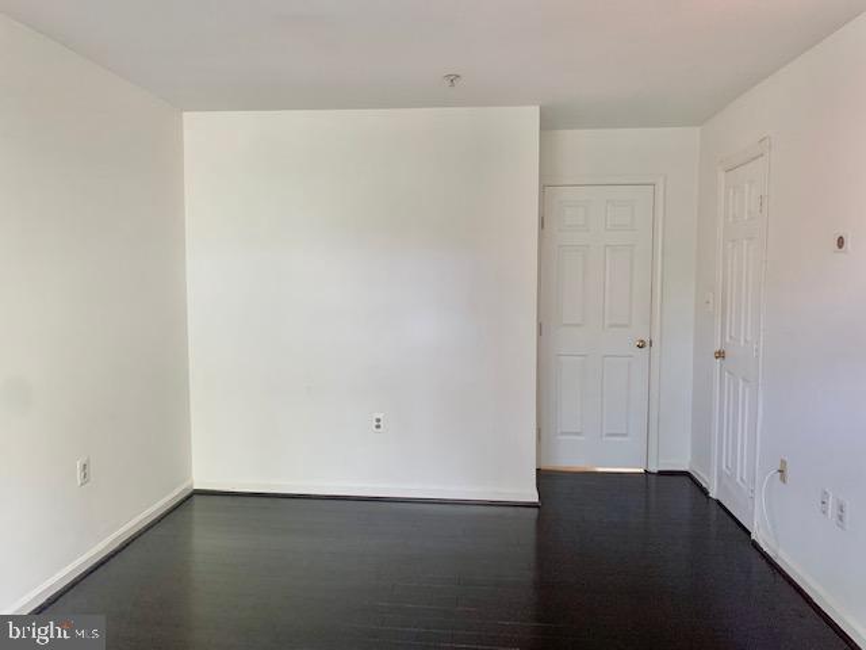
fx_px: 650
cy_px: 325
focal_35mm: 26
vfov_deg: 53.1
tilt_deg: -3.6
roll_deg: +0.1
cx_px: 433
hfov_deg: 67.3
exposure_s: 1/40
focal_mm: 4.25
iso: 320
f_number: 1.8
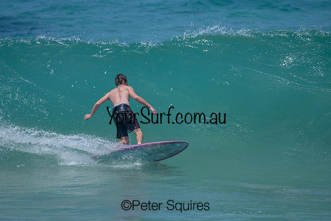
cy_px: 98
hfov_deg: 2.1
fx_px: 9229
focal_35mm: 1004
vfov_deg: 1.4
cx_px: 148
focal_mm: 800
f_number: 6.3
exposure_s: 1/2500
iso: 360
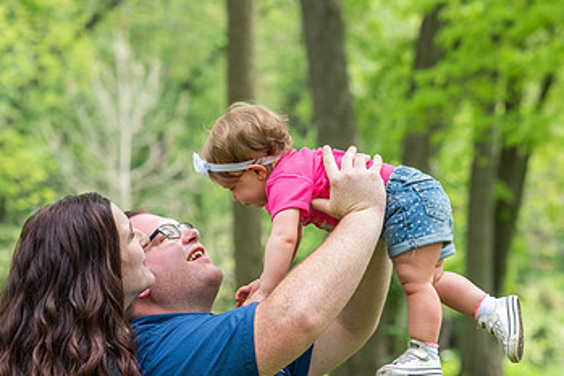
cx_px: 315
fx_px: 2461
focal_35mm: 157
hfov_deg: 13.1
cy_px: 268
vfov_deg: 8.7
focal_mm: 85
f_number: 3.5
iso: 320
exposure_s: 1/1000
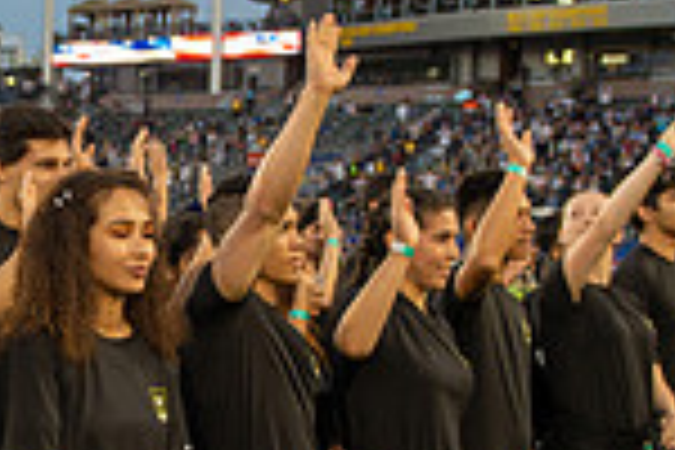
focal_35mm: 93
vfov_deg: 14.6
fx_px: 1744
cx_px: 40
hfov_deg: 21.3
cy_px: 344
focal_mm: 24
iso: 400
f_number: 2.8
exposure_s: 1/500
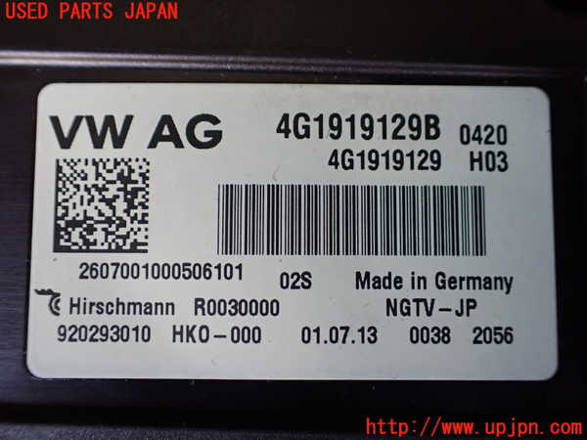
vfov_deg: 46.8
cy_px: 220
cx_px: 294
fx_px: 509
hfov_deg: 60.0
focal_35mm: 30
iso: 500
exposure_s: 1/125
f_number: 2.3
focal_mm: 5.4
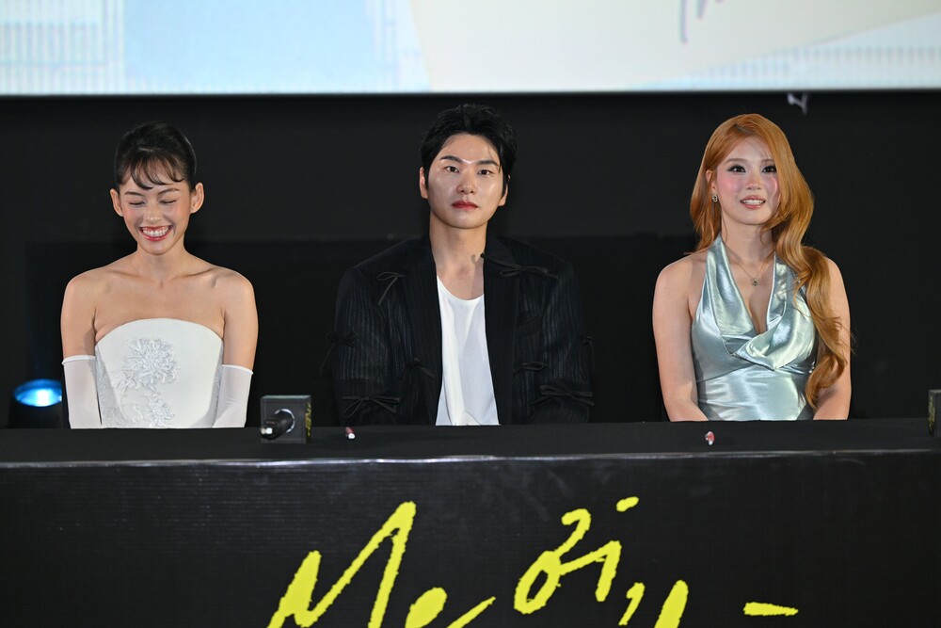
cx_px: 470
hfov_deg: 21.2
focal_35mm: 96
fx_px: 2510
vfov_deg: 14.3
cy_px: 314
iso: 1250
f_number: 2.8
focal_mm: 96
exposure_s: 1/160
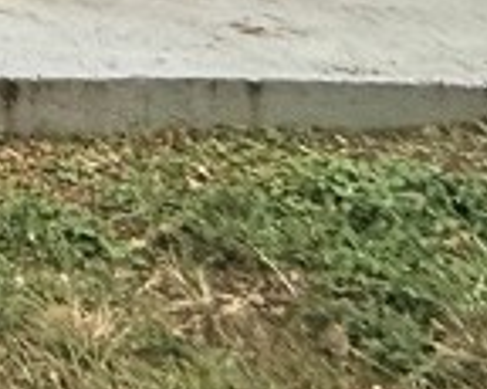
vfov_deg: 11.3
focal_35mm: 97
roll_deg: -1.1
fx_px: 1397
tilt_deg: +4.1
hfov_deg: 12.5
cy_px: -707
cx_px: -845
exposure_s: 1/120
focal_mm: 2.22
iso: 160
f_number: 2.2
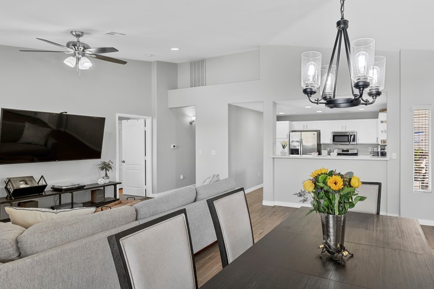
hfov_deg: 82.2
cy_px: 135
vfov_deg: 61.8
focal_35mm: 20
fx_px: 241
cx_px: 274
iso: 500
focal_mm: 15
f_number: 8
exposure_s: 1/2.5
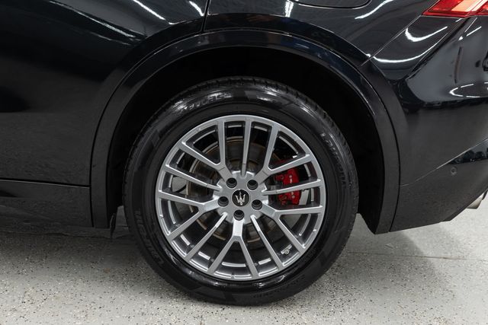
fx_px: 569
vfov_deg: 31.9
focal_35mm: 42
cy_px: 162
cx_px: 244
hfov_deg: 46.4
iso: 320
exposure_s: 1/40
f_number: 3.2
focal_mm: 28
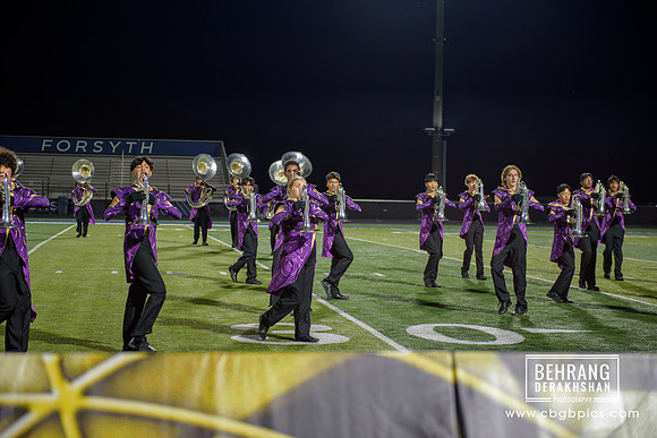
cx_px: 328
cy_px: 219
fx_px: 1278
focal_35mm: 70
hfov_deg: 28.8
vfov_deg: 19.5
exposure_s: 1/400
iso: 1250
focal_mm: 70
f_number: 2.8
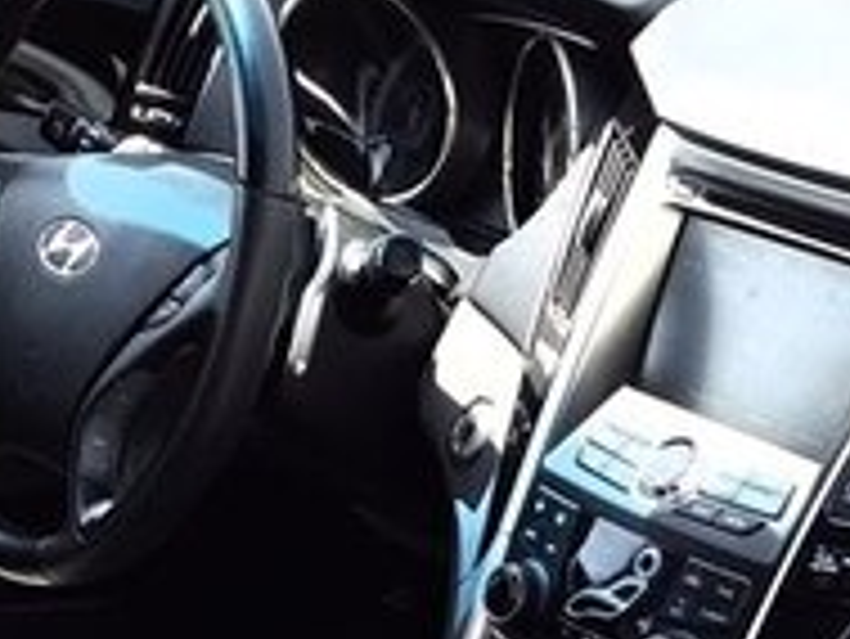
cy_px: 871
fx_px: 2654
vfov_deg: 13.2
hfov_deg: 18.1
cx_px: 607
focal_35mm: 108
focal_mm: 3.3
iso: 40
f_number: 2.2
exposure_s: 1/128
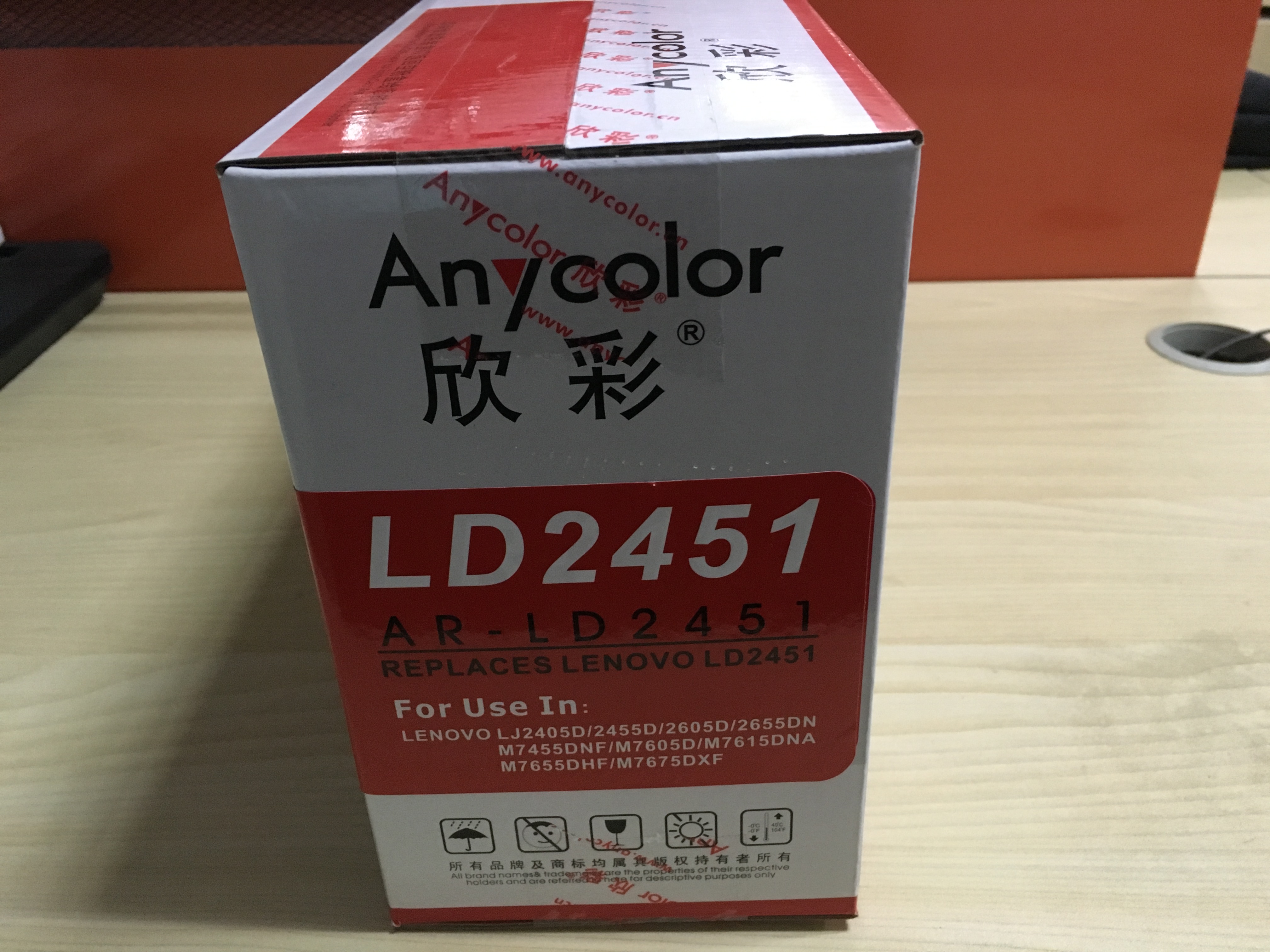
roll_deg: +0.2
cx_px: 635
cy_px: 476
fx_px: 1064
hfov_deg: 61.7
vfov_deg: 48.2
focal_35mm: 29
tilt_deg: -30.4
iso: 200
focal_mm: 4.15
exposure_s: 1/17
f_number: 2.2
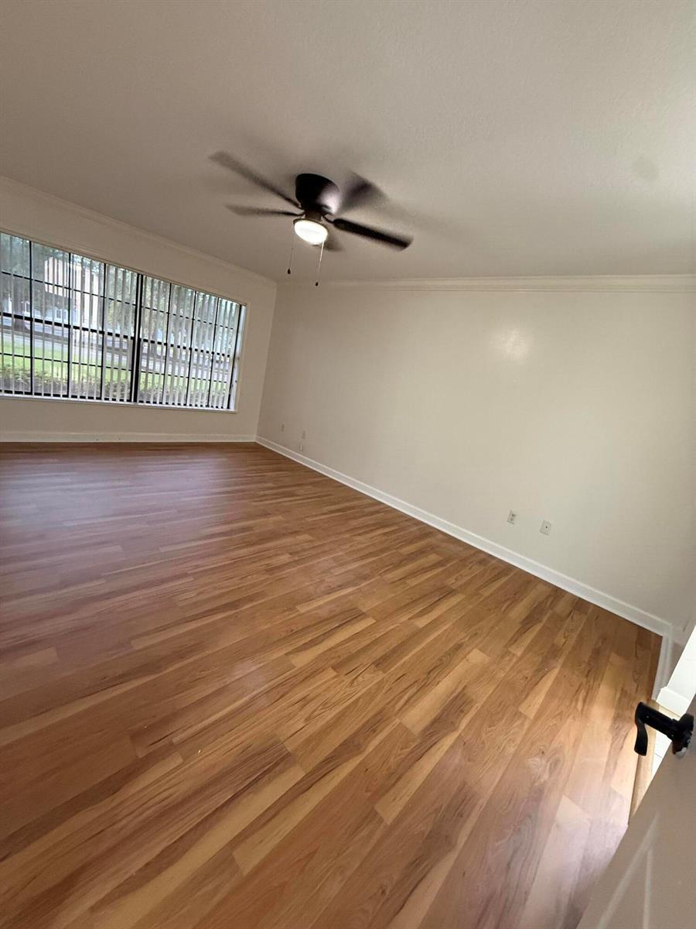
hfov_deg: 85.7
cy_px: 464
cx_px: 348
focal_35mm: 14
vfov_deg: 102.1
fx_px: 375
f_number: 2.2
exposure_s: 1/60
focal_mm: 2.22
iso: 500
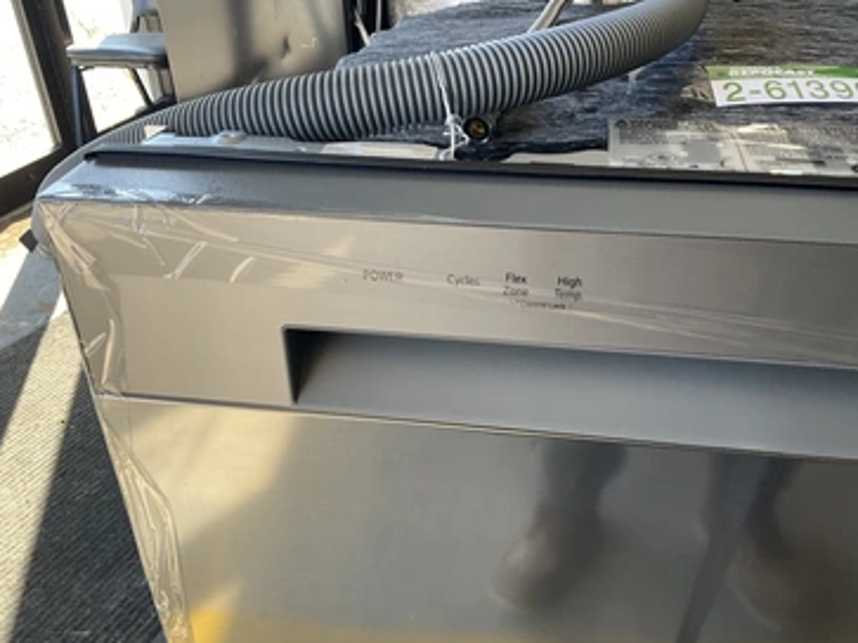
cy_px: 338
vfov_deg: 44.1
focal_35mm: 32
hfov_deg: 56.8
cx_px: 461
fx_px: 793
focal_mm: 3
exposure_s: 1/122
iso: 32
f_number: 1.8
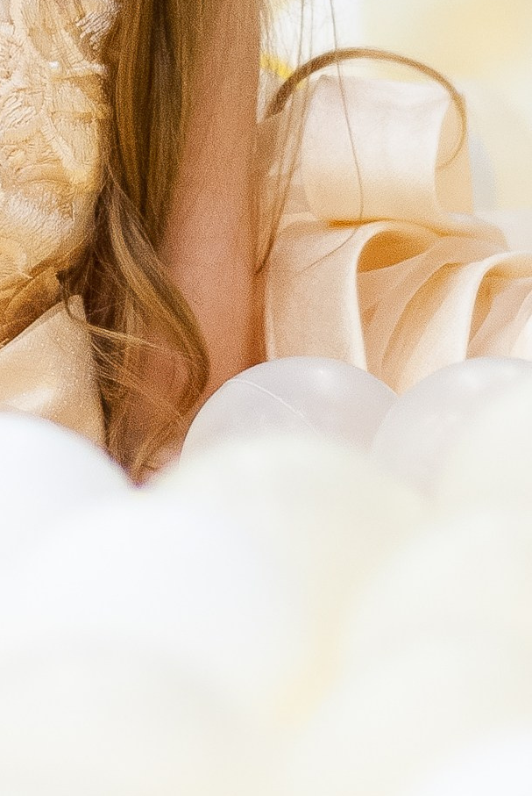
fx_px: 5482
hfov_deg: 5.5
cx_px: -145
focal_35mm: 248
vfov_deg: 8.1
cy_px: -406
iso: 250
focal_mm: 50
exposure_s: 1/125
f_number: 1.8
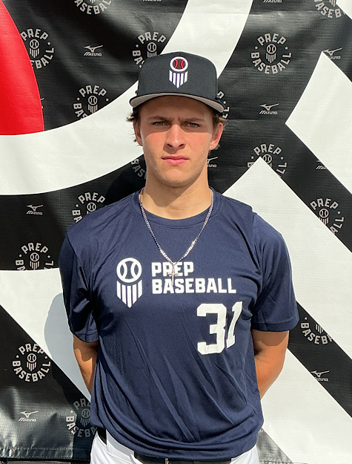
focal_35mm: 29
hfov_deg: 48.6
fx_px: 390
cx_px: 176
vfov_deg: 61.4
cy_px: 232
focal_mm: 3
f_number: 1.8
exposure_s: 1/3788
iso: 25
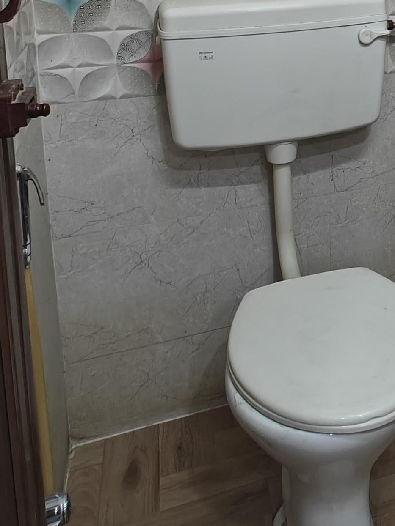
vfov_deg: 37.8
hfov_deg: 27.1
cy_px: 9
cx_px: 510
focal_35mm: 45
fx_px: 685
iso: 500
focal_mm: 2.59
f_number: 2.2
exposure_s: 1/33
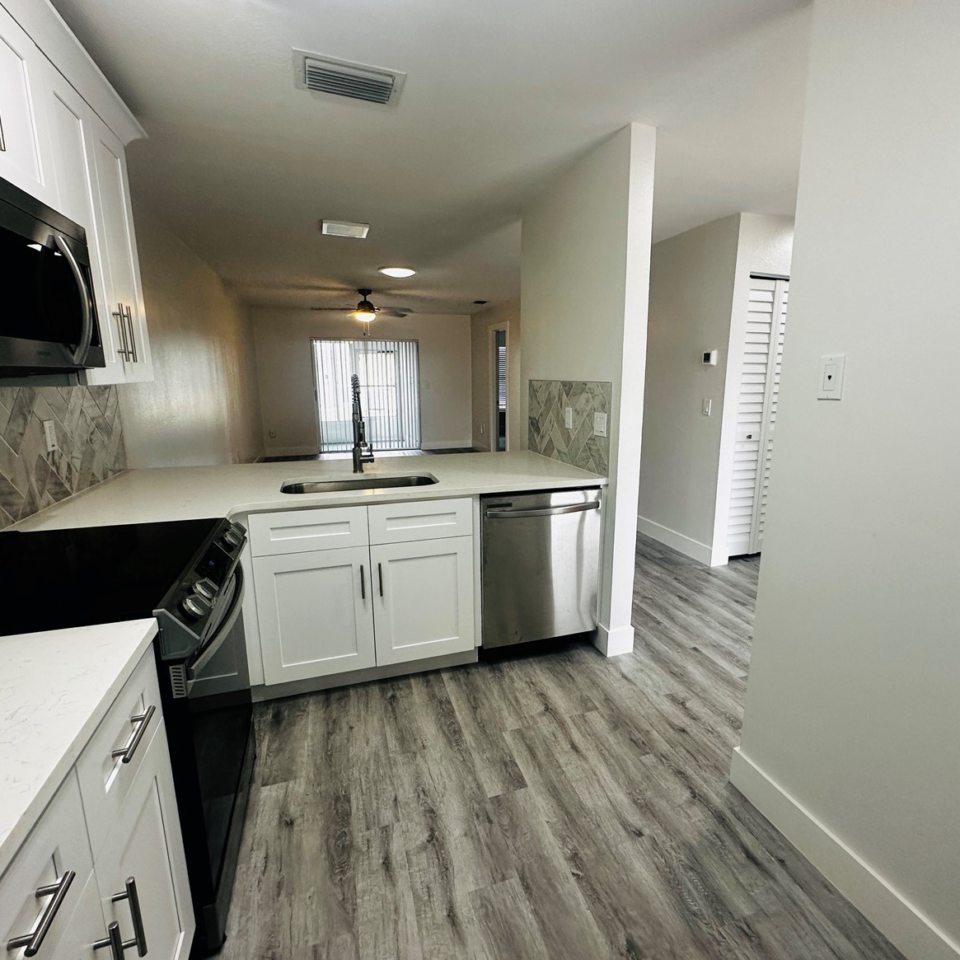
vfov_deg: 84.0
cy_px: 484
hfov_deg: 83.9
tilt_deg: -12.3
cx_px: 509
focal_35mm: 17
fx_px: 533
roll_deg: -0.5
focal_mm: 2.22
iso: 160
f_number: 2.2
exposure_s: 1/120
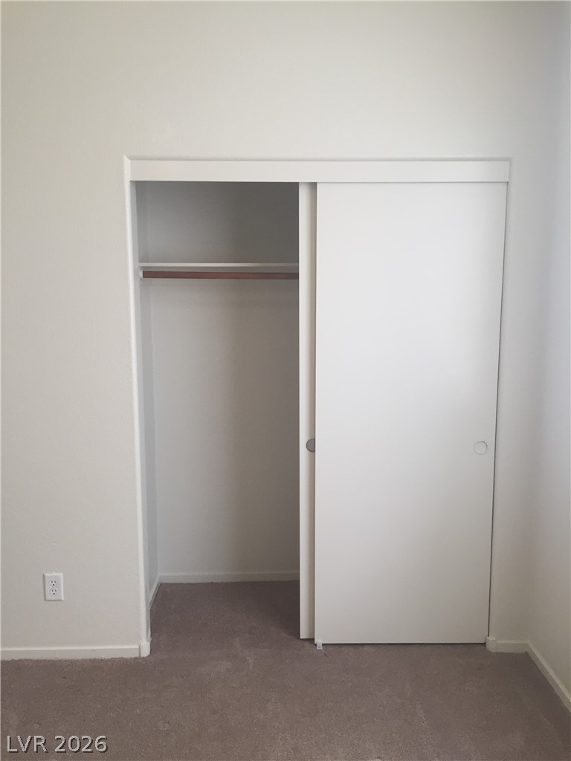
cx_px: 286
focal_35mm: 29
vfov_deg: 61.7
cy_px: 380
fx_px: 638
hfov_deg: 48.2
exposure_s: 1/30
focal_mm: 4.15
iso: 32
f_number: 2.2
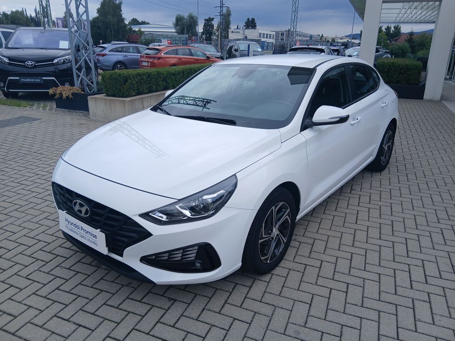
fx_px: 342
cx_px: 228
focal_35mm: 26
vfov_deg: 53.1
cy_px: 170
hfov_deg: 67.3
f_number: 1.8
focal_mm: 3.98
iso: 20
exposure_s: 1/313
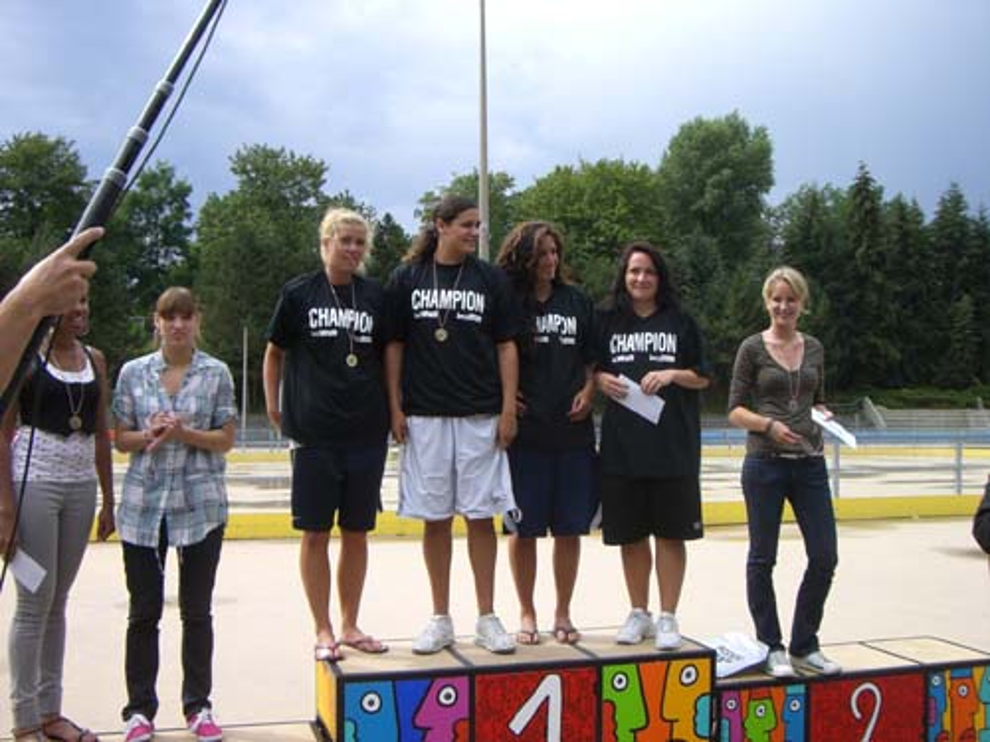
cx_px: 495
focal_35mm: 38
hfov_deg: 49.0
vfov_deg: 37.7
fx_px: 1087
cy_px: 371
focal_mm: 6.2
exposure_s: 1/400
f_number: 4.3
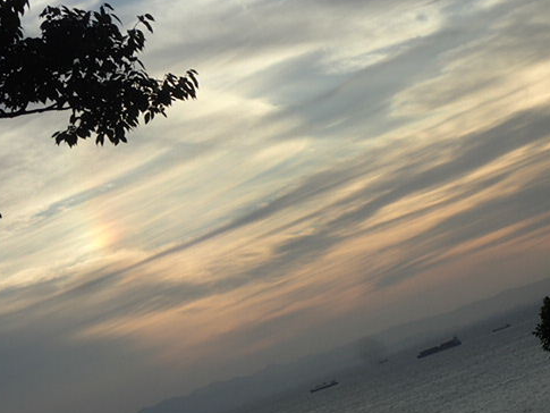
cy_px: 246
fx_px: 1907
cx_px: 189
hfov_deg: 16.4
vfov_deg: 12.3
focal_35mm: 120
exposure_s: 1/250
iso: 100
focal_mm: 16.48
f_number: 6.3
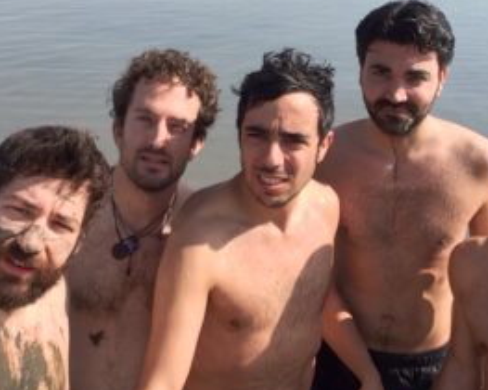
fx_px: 707
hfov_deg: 38.1
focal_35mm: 49
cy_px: 130
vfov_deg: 30.6
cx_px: 249
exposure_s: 1/1144
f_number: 2.4
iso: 50
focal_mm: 2.15
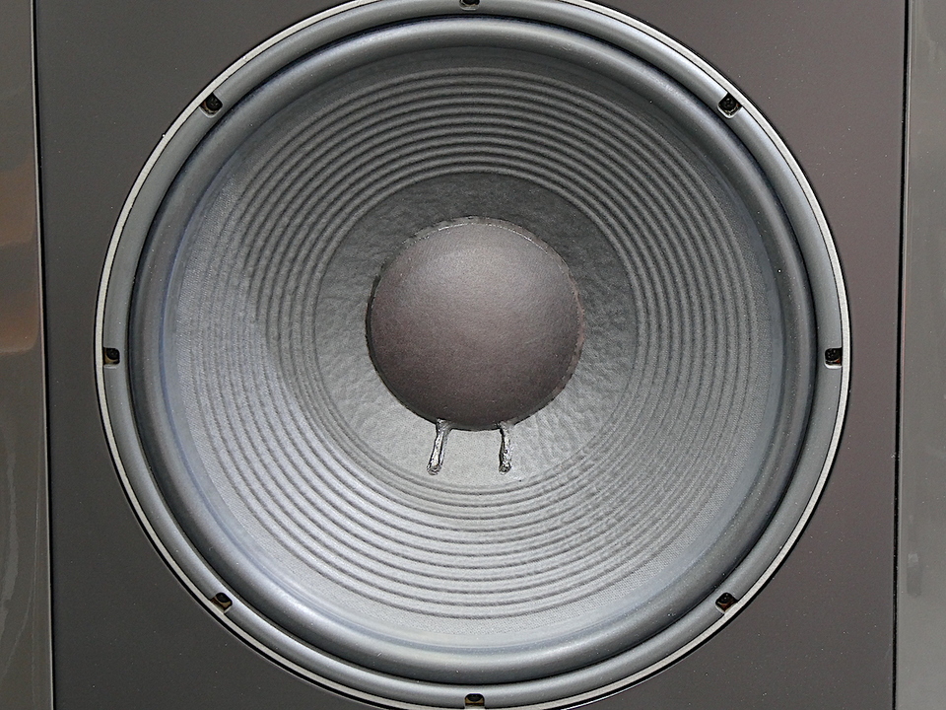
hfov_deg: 13.8
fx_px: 3908
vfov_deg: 10.4
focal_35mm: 143
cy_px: 355
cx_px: 473
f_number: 5.4
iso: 200
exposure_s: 1.6
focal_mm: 25.6
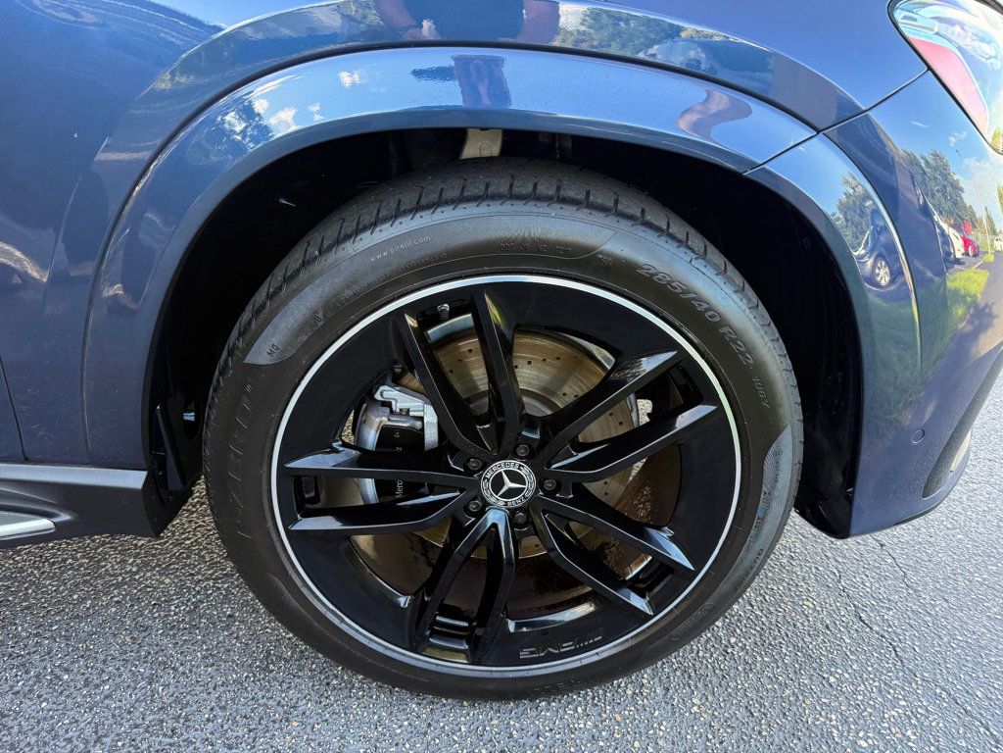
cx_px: 502
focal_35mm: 24
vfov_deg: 56.8
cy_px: 376
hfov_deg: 71.6
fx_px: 695
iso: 200
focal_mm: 6.76
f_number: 1.78
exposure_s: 1/219
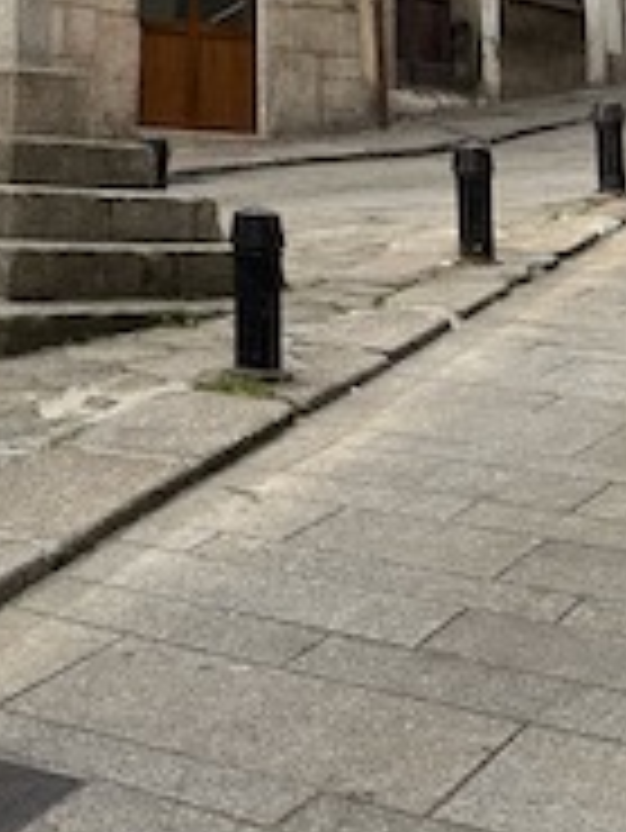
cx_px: -216
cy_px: -324
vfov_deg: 20.9
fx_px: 1999
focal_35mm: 83
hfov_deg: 16.7
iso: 80
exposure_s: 1/667
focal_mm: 6.86
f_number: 1.78
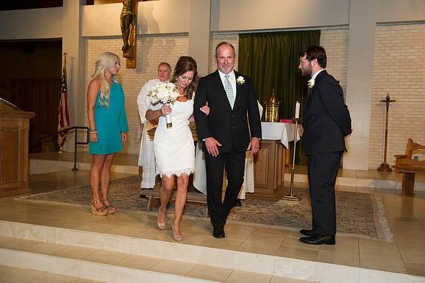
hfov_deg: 54.5
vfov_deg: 37.8
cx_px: 212
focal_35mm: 35
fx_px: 413
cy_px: 142
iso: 1600
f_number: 5
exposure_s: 1/160
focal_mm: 35
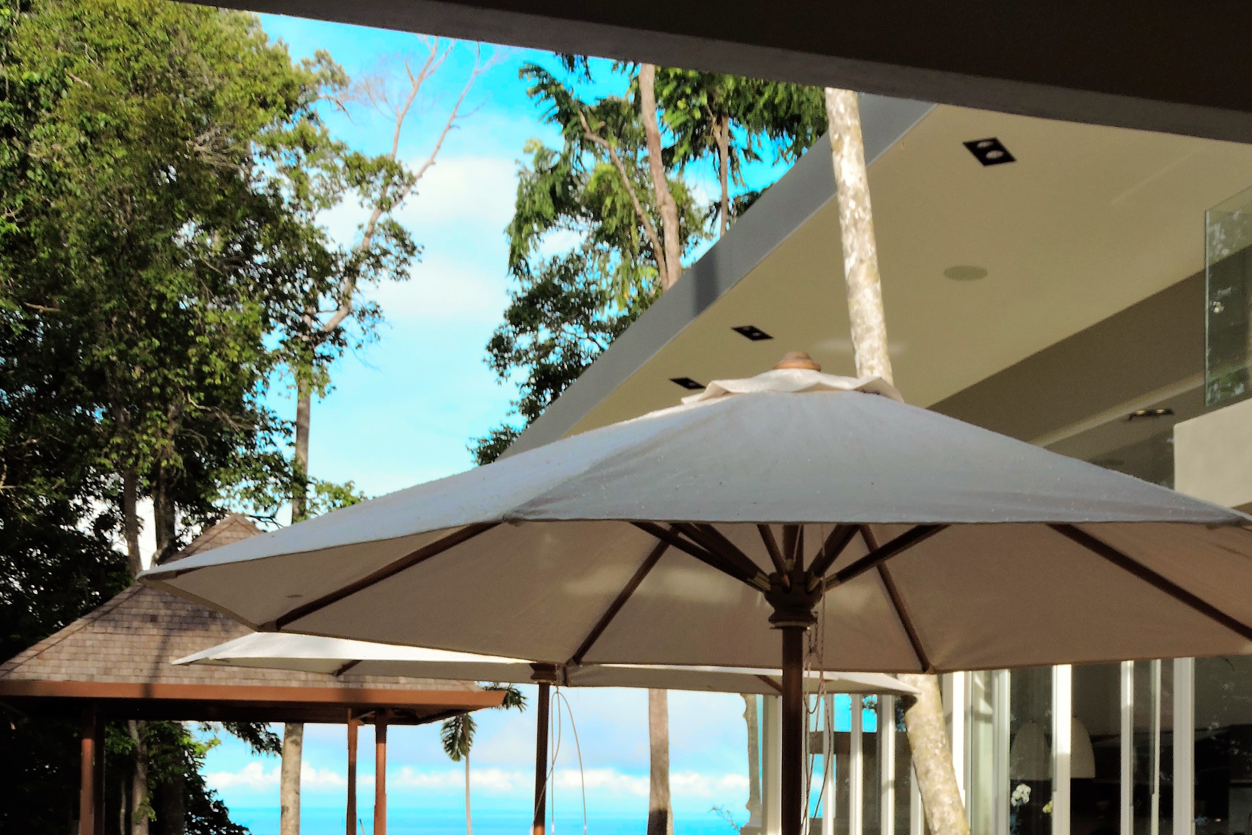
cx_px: 629
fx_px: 1600
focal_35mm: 46
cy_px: 744
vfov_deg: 28.2
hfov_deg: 42.7
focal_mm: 5.9
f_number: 3.6
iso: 100
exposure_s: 1/500
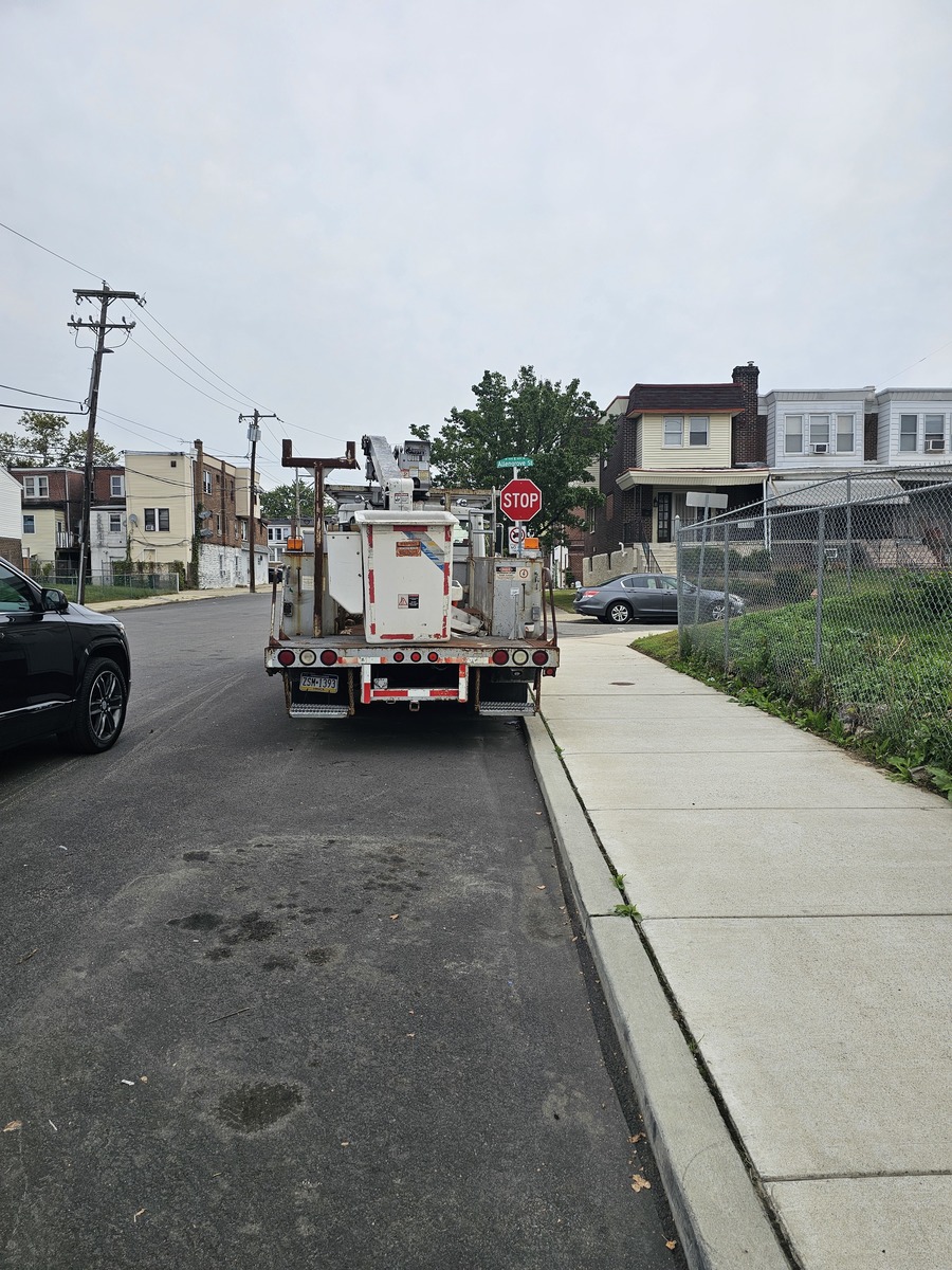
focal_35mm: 23
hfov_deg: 58.9
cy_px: 635
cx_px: 476
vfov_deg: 73.9
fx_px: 843
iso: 10
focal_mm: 6.3
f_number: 1.7
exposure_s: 1/335
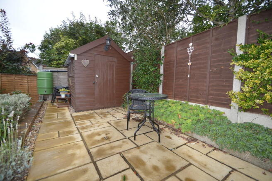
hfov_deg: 100.4
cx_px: 136
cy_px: 90
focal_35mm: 15
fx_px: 113
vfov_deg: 77.2
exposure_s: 1/200
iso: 110
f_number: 3.5
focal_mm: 10
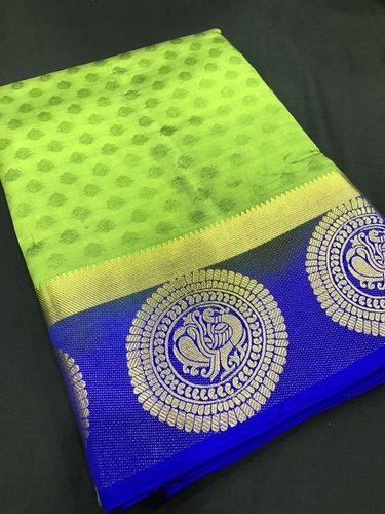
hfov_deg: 49.7
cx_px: 192
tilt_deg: -60.2
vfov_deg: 63.4
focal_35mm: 28
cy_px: 257
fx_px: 415
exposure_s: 1/17
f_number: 1.8
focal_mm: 4
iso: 64
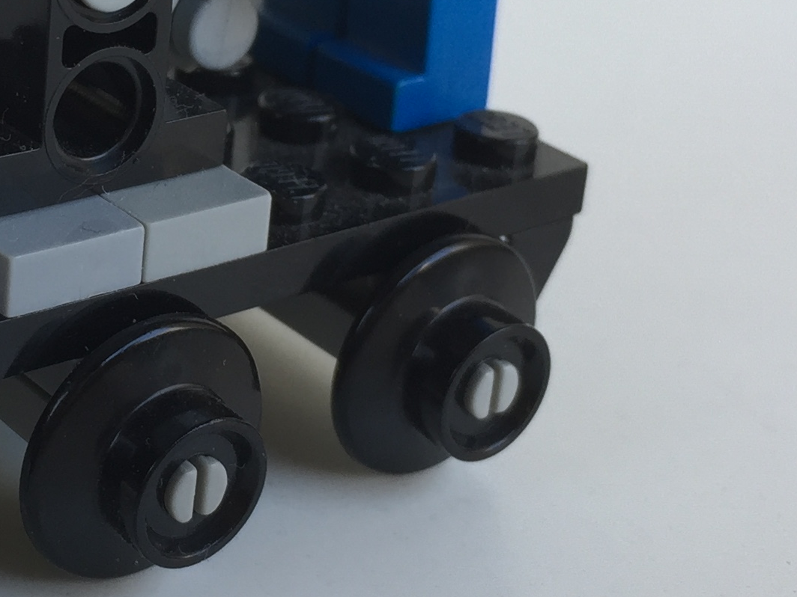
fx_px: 2049
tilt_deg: -21.4
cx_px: 91
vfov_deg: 16.4
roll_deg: -4.6
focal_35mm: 89
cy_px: 56
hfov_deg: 21.6
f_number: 2.2
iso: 40
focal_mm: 4.15
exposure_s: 1/50
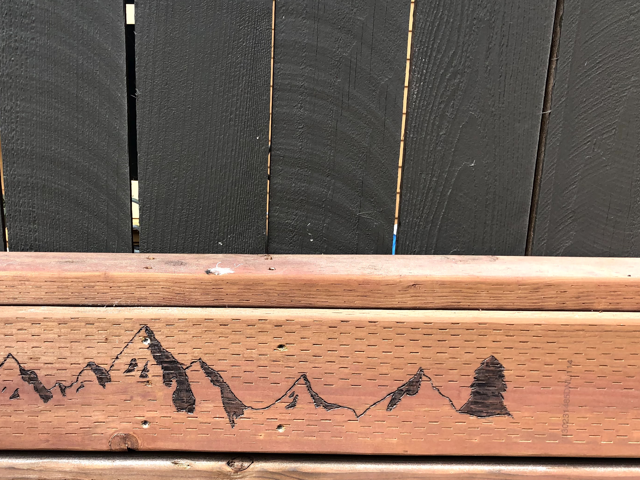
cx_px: 187
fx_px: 758
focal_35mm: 41
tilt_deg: -16.4
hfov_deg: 44.7
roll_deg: -0.3
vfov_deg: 35.0
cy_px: 298
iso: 20
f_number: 1.8
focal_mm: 4
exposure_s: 1/276
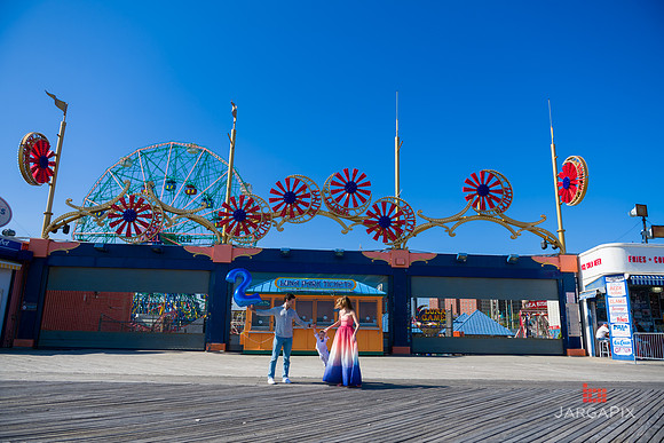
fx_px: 443
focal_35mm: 24
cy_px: 222
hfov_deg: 73.7
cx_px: 332
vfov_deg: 53.2
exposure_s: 1/1600
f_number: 5
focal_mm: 24
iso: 200
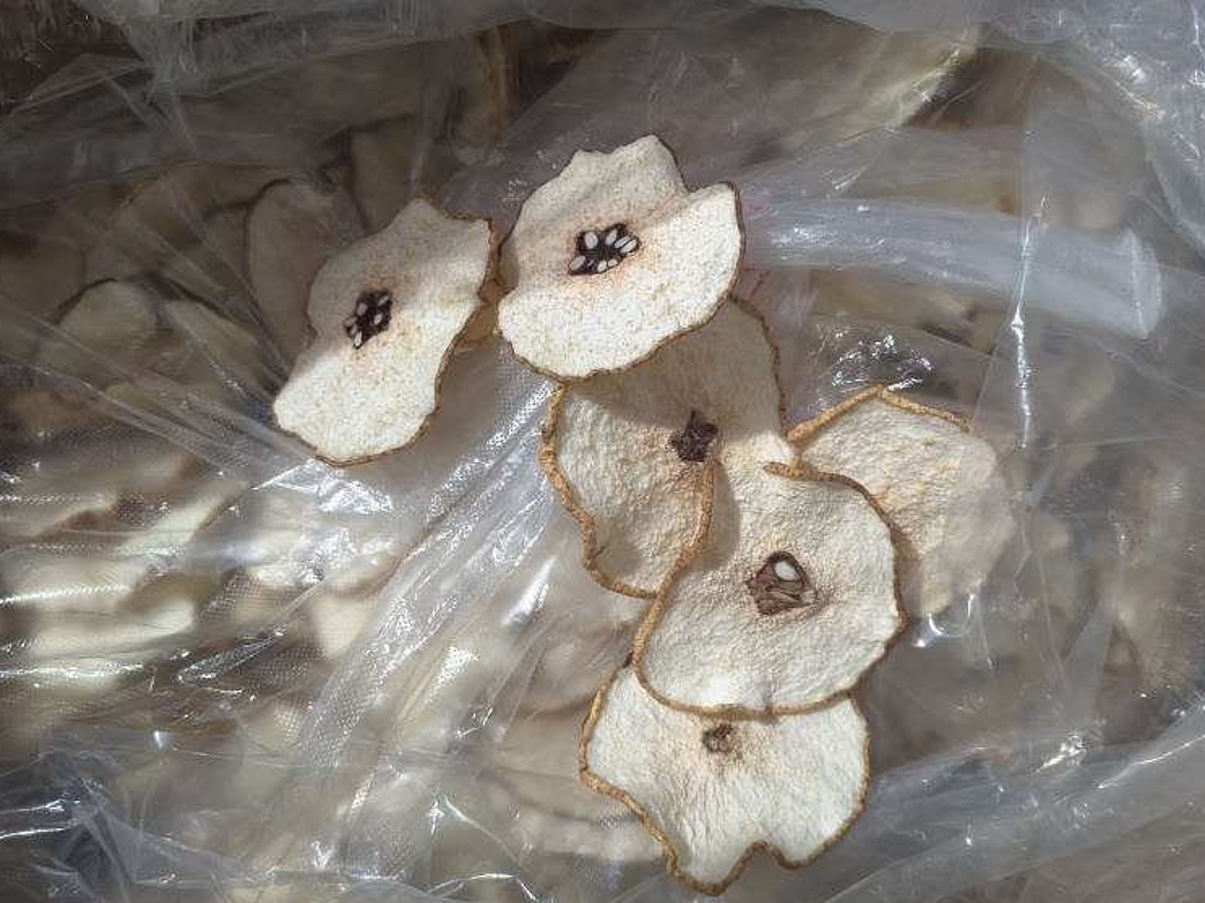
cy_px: 447
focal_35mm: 28
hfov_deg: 63.4
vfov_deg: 49.7
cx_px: 624
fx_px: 975
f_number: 1.8
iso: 1250
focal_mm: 4.84
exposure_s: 1/50.1
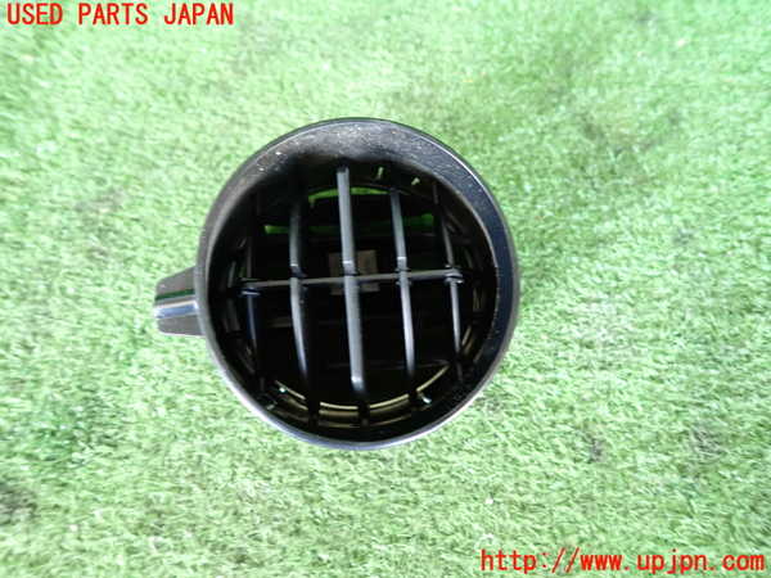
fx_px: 557
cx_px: 386
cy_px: 289
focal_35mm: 25
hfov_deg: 69.4
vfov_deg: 54.9
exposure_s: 1/30
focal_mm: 4.5
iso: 320
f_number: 2
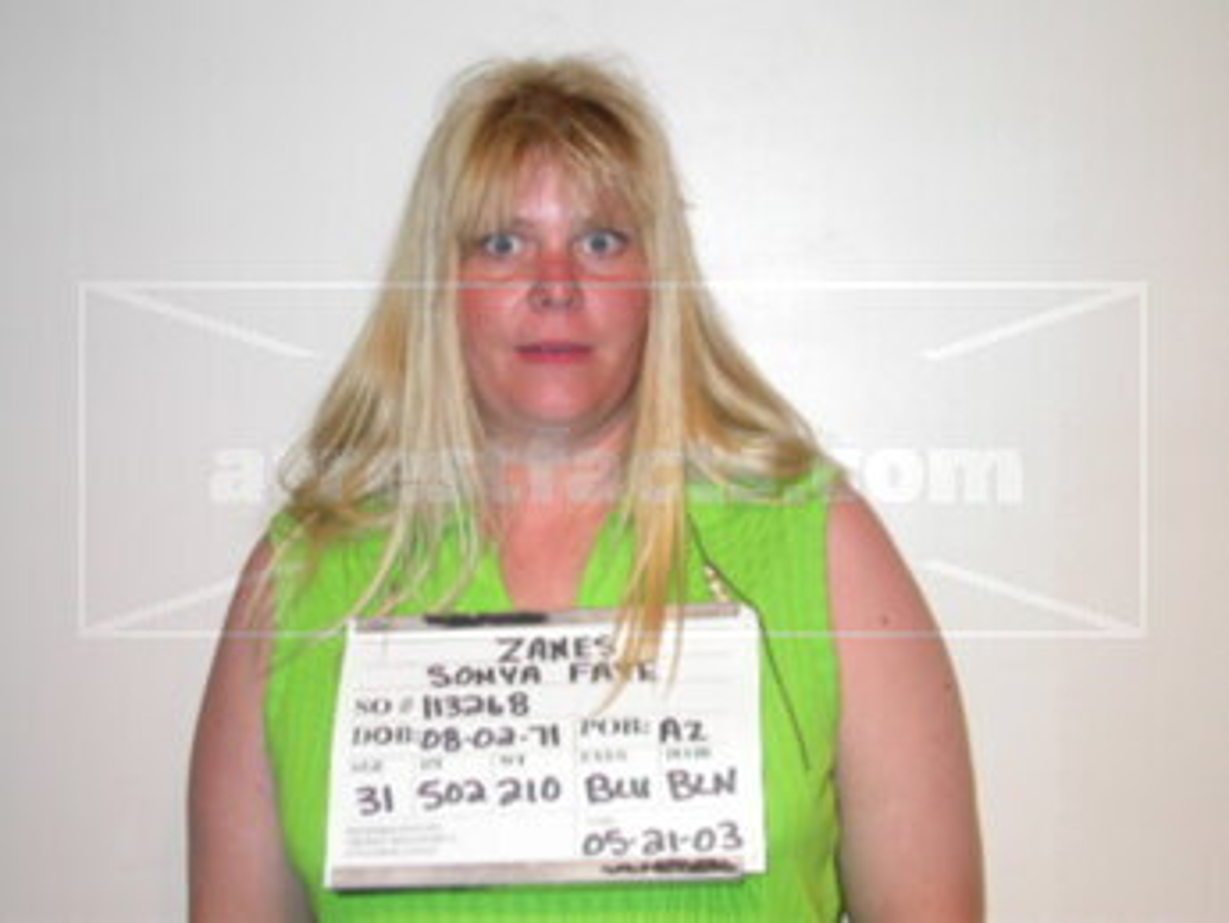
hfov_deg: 32.2
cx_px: 614
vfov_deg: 24.4
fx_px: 2131
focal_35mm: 60
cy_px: 462
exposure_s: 1/60.3
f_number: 3.1
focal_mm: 12.4
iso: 100
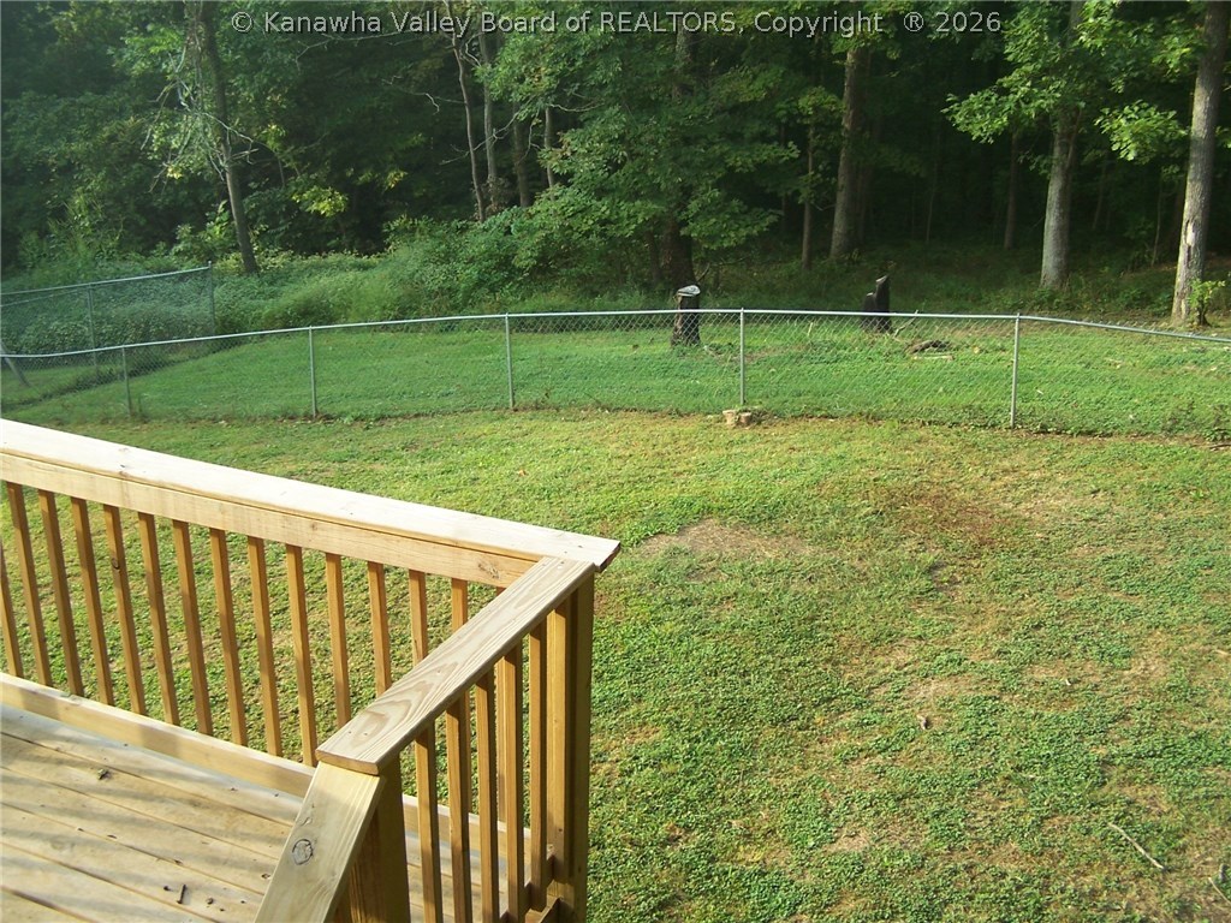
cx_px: 616
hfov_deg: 49.0
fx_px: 1351
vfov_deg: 37.7
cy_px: 462
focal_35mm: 38
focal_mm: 6.3
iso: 80
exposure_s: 1/180
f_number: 2.8
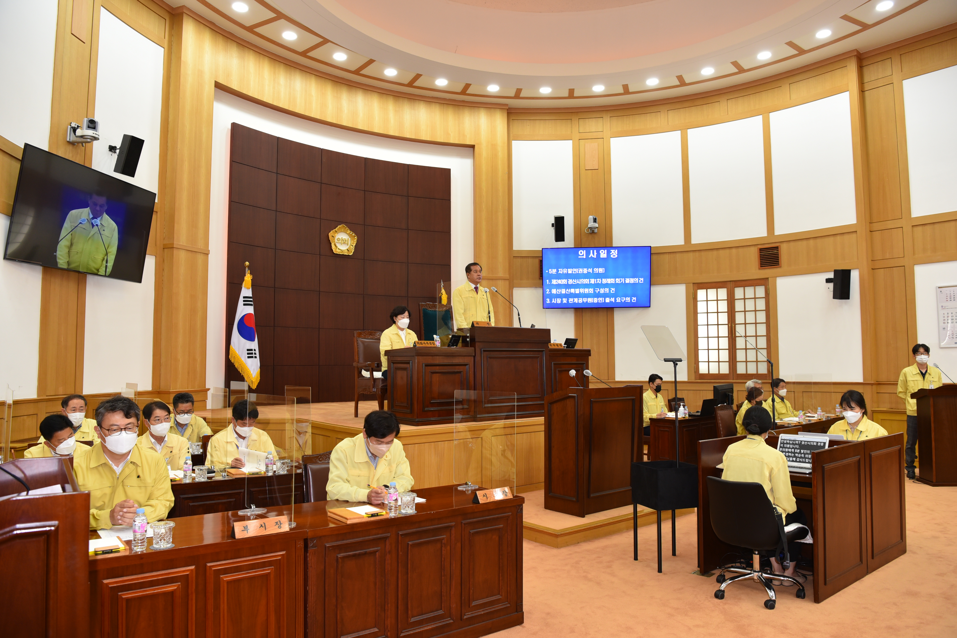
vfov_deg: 53.1
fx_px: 638
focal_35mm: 24
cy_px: 319
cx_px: 478
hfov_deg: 73.7
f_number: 4.5
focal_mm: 24
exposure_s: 1/80
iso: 800
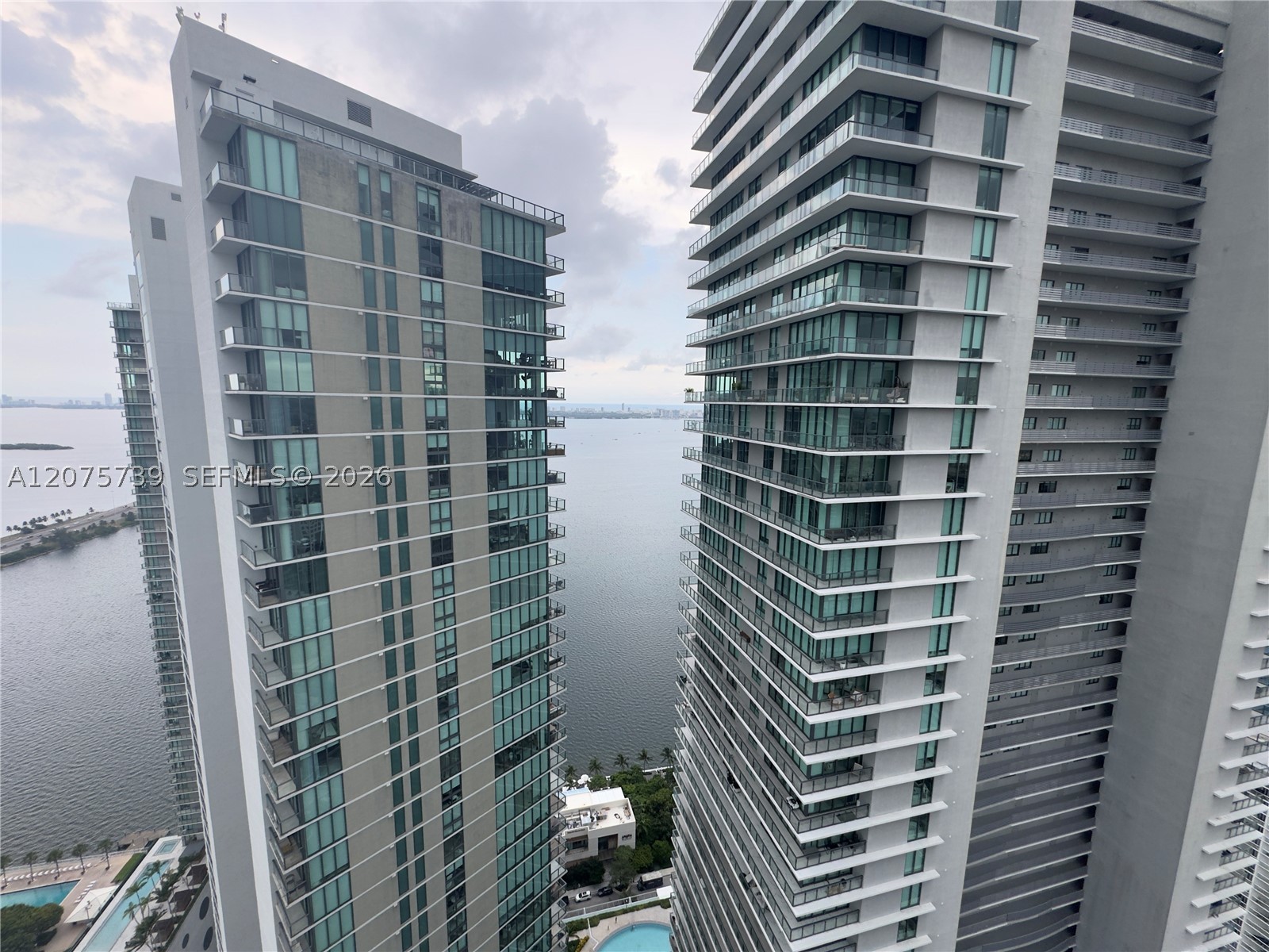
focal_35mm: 14
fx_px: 513
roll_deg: +0.1
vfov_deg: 85.7
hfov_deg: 102.1
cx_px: 634
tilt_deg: -9.3
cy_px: 476
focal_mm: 2.22
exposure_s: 1/324
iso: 40
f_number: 2.2
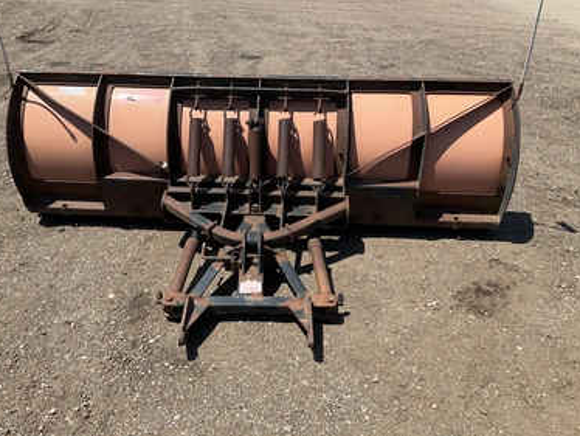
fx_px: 520
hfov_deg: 58.3
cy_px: 208
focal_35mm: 31
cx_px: 276
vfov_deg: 45.5
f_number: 1.8
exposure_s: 1/1342
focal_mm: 3
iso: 25
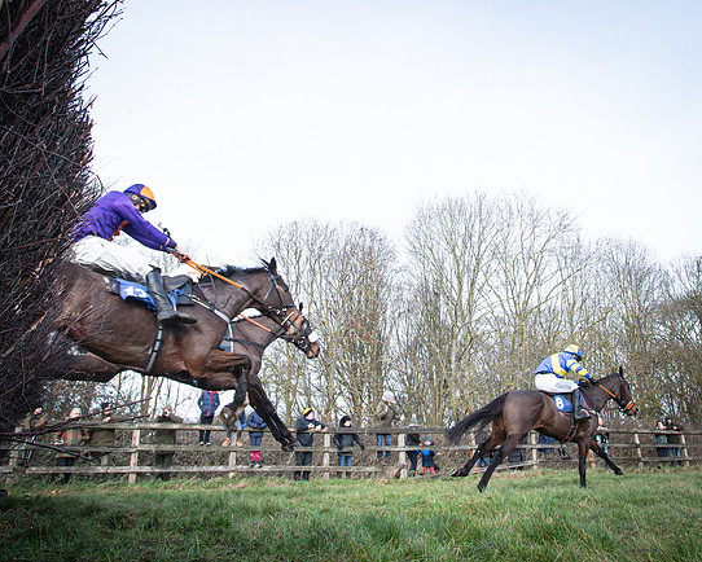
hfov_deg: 58.4
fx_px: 624
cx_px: 410
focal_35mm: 30
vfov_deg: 47.7
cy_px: 188
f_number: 8
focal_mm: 19
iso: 2000
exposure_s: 1/1000
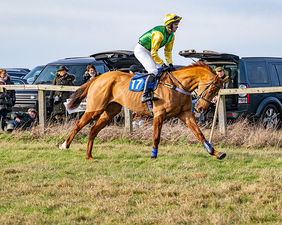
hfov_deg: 9.9
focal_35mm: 195
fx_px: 1630
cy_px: 92
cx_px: 160
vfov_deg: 7.9
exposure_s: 1/6400
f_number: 4
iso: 800
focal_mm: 98
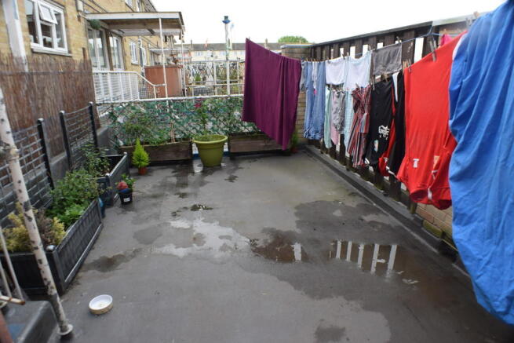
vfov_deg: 48.0
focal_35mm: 27
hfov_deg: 67.4
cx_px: 257
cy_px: 172
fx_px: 386
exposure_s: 1/250
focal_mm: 18
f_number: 8
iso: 400
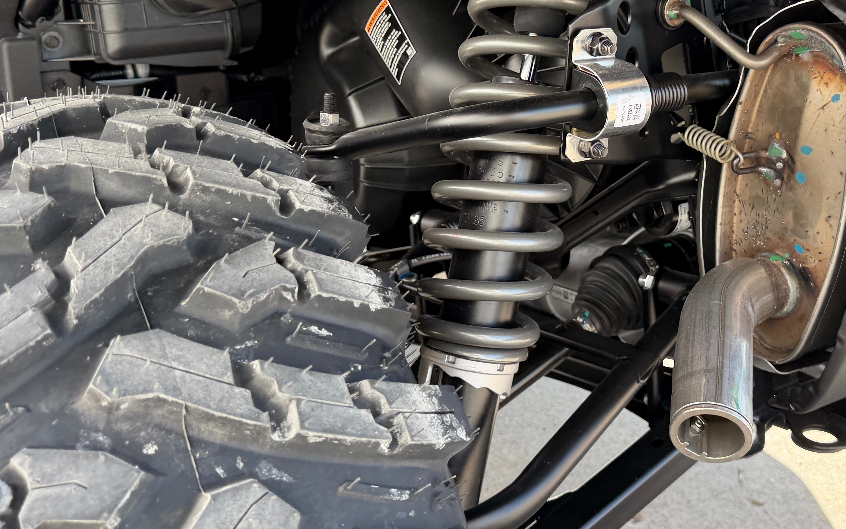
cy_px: 154
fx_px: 1014
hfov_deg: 44.9
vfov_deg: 28.9
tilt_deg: -8.0
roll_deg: -3.6
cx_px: 522
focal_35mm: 44
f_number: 1.78
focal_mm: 6.76
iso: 80
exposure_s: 1/194
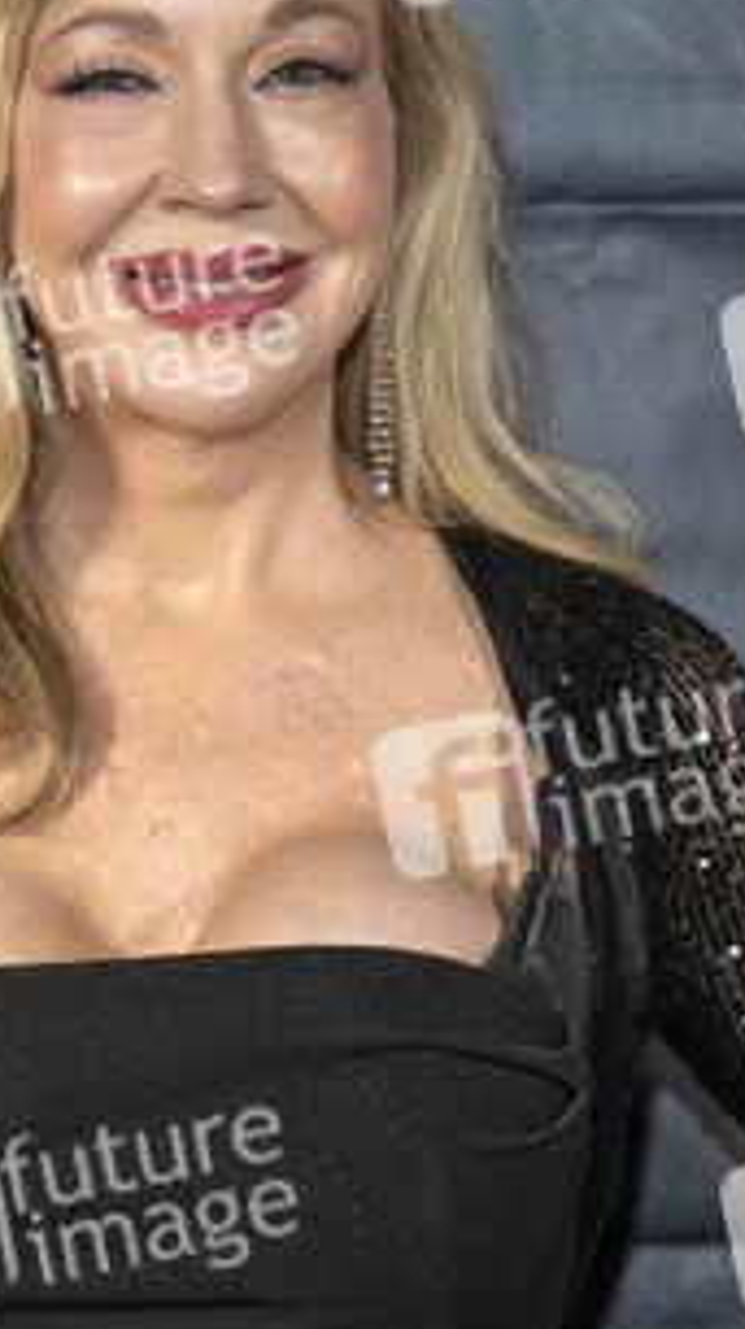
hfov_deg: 8.9
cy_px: 558
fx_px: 4788
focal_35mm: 136
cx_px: 200
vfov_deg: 15.8
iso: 800
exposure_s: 1/200
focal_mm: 99
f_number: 5.6
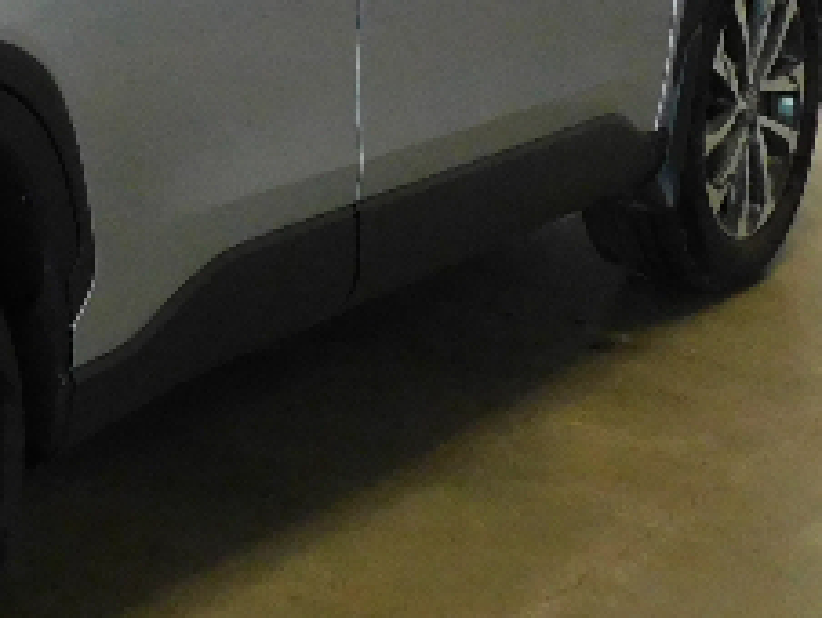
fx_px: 2472
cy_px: -258
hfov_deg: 17.0
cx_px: -429
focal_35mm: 104
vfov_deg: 13.6
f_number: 3
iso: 400
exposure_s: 1/25
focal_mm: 4
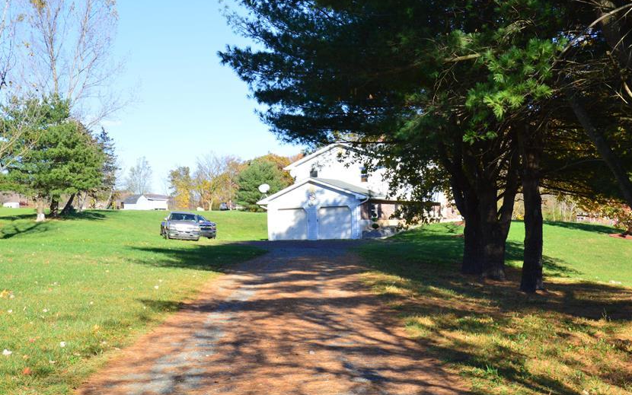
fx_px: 827
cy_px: 258
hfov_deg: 41.8
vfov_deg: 26.7
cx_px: 329
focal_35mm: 48
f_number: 10
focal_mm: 24
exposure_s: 1/250
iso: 400
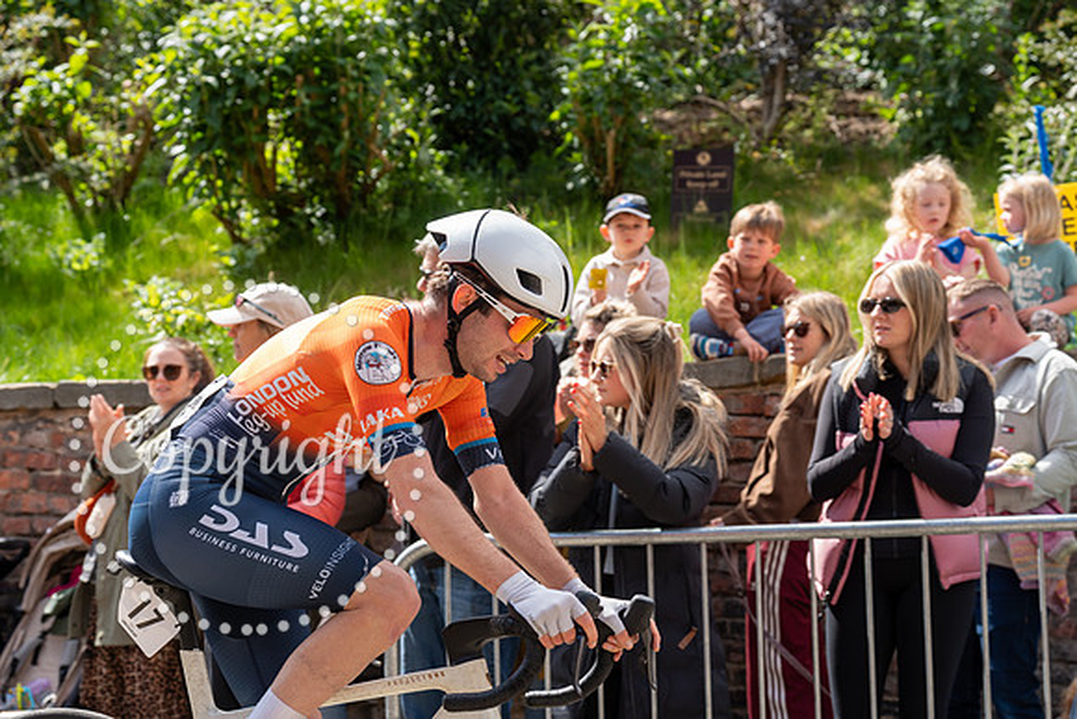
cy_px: 360
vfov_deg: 19.5
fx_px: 2095
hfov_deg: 28.8
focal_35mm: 70
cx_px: 538
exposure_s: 1/1000
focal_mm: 70
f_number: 5
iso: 500
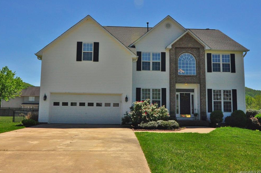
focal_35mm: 34
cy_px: 85
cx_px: 132
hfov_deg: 55.9
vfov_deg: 38.7
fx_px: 246
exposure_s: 1/800
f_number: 14
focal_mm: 22
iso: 2000
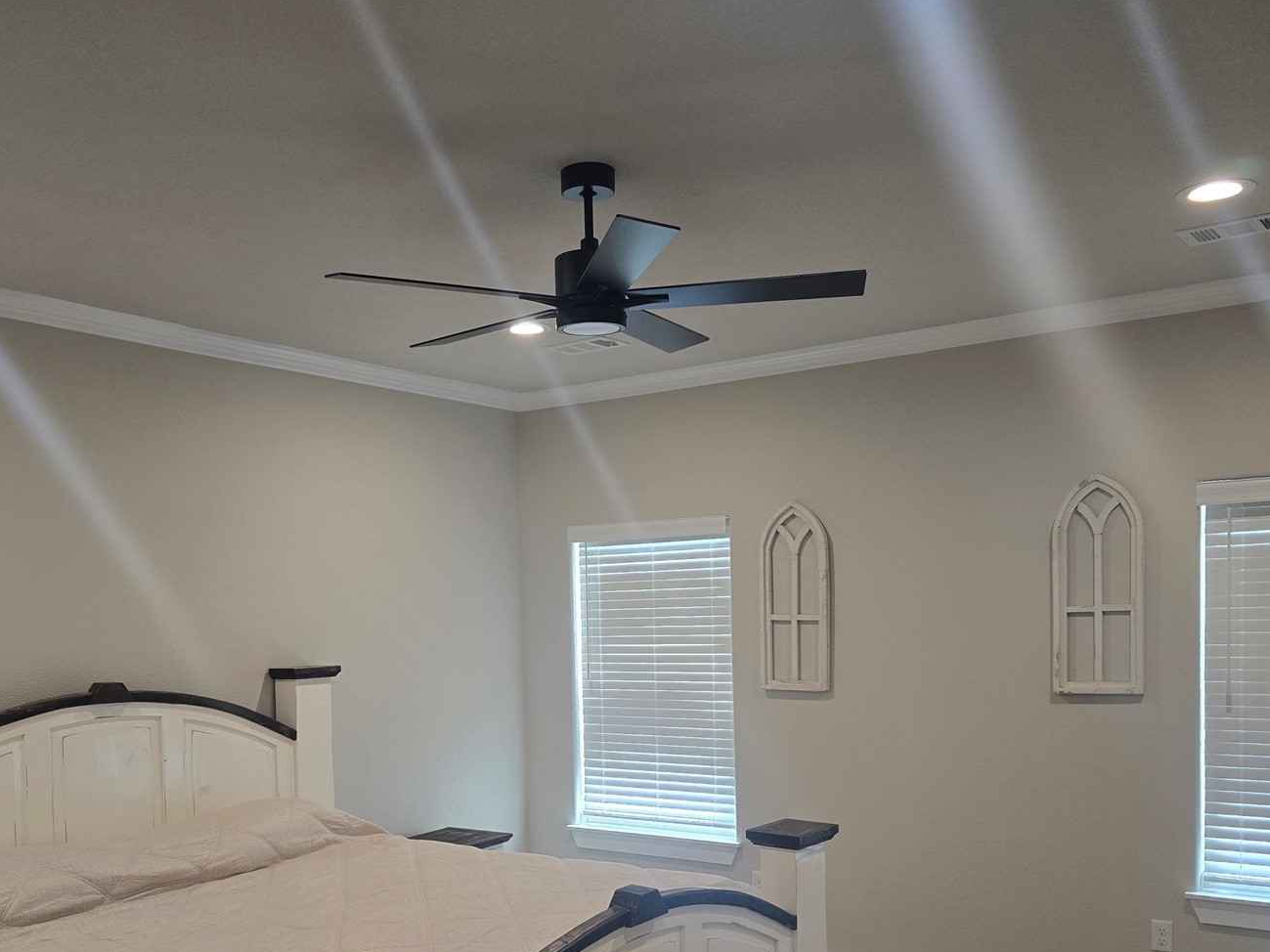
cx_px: 561
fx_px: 1247
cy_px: 683
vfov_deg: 40.9
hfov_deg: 53.8
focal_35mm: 34
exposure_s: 1/120
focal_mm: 6.3
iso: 320
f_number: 1.7
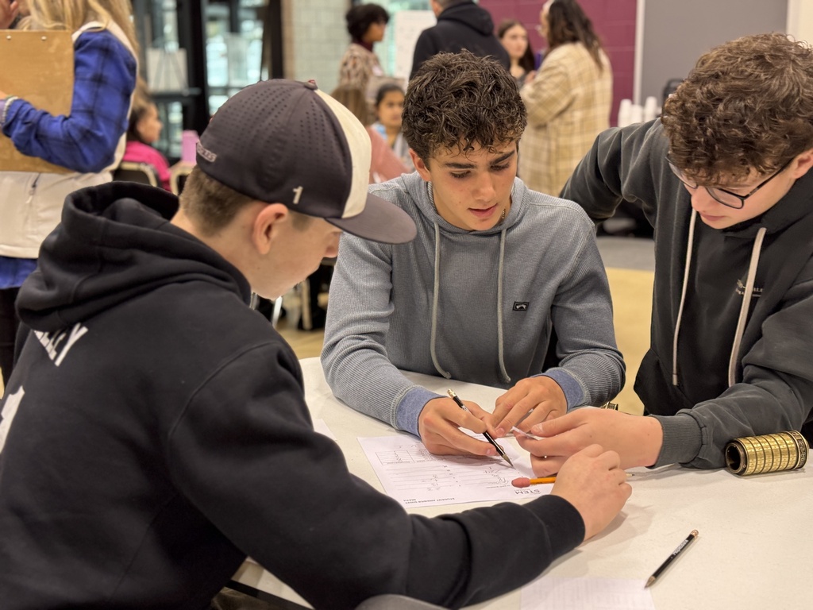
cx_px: 406
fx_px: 1127
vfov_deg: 30.3
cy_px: 305
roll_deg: -0.1
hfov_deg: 39.7
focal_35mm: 48
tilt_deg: -11.8
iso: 250
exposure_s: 1/60
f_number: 1.78
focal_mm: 6.76
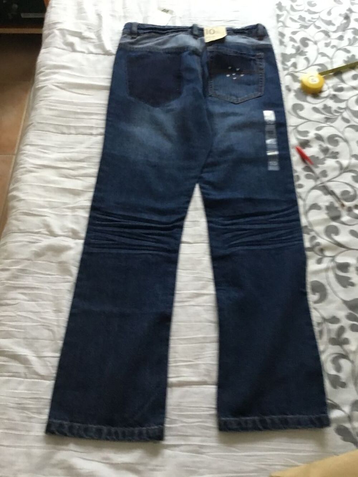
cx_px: 179
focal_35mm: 31
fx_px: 427
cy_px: 238
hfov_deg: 45.4
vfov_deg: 58.3
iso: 200
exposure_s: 1/17
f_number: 2.4
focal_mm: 3.3
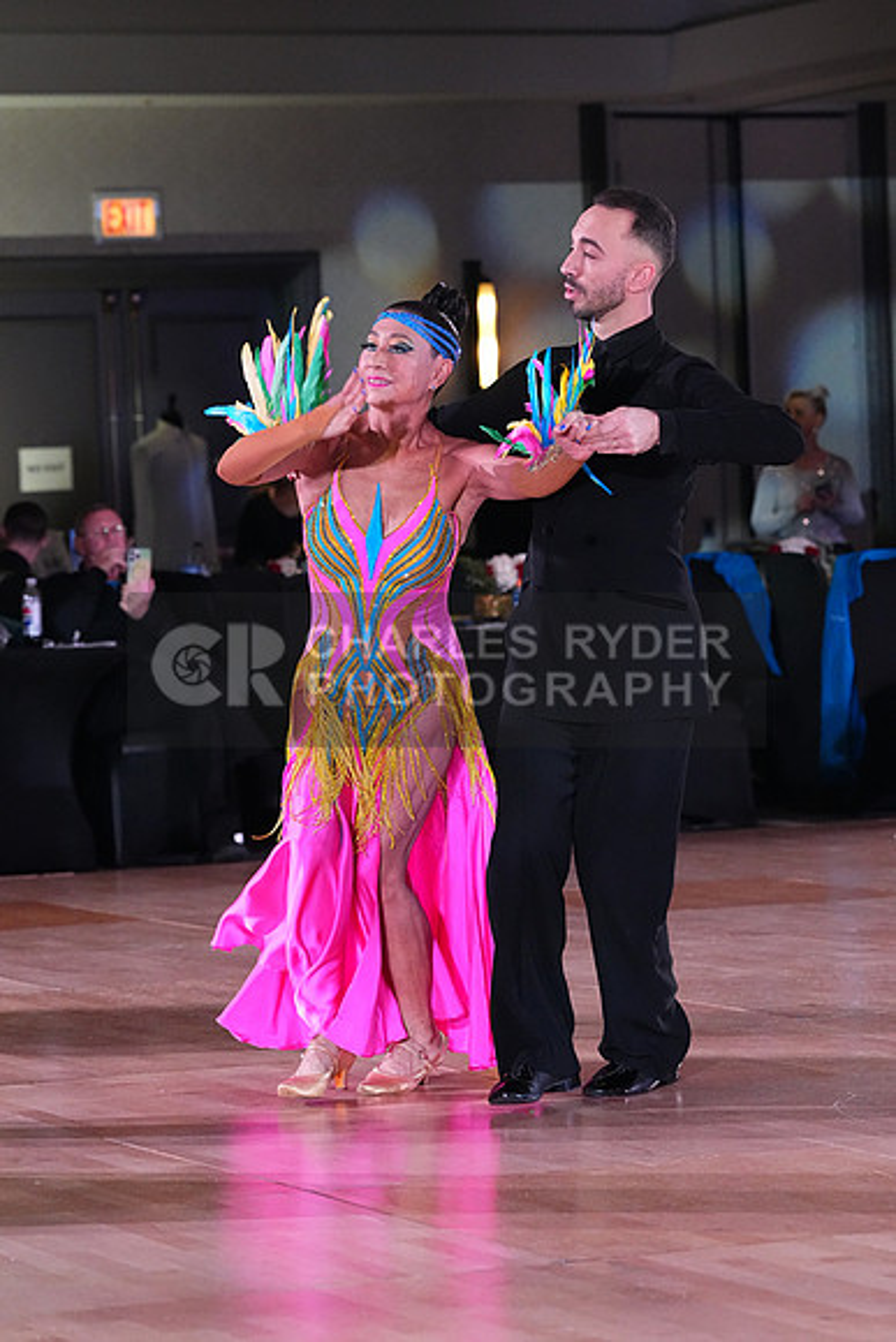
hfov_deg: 10.2
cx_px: 448
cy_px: 671
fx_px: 5037
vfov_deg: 15.2
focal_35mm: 135
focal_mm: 135
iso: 8000
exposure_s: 1/320
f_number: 5.6
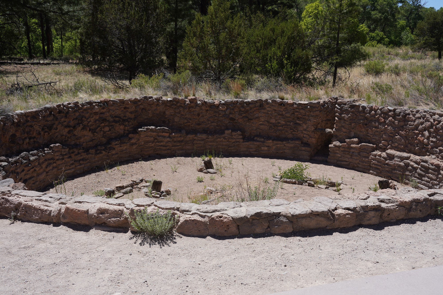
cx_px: 222
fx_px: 431
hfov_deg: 54.4
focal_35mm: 35
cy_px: 148
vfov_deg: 37.9
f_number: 14
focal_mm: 35
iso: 100
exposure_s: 1/100
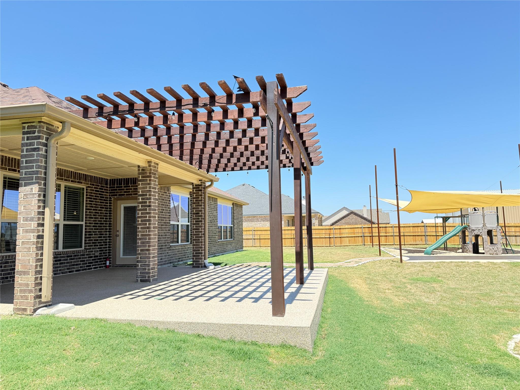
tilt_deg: +7.1
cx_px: 260
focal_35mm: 24
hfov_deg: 71.6
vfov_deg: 56.8
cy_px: 195
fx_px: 361
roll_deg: +1.6
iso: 100
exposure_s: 1/1139
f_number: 1.78
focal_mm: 6.76
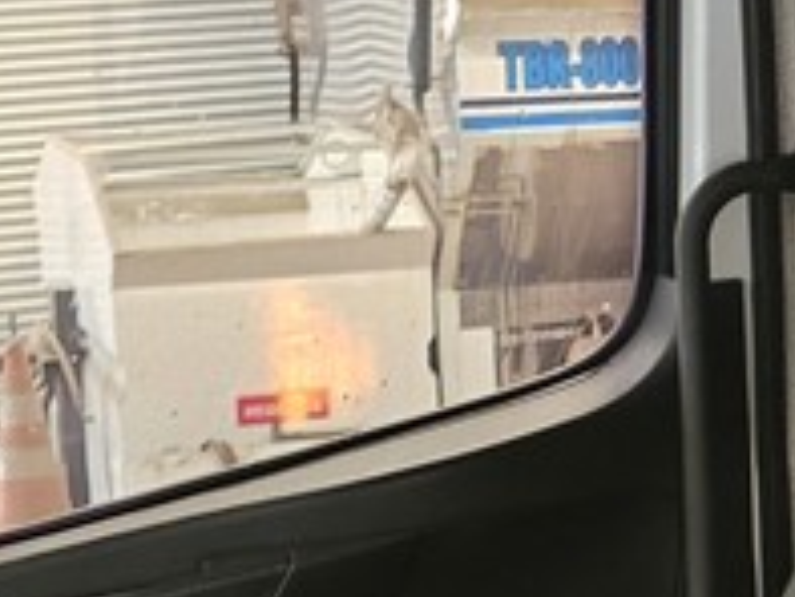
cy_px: 282
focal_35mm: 133
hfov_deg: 13.5
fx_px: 3056
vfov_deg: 11.2
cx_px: 1378
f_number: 1.7
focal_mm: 6.3
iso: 1600
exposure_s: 1/30
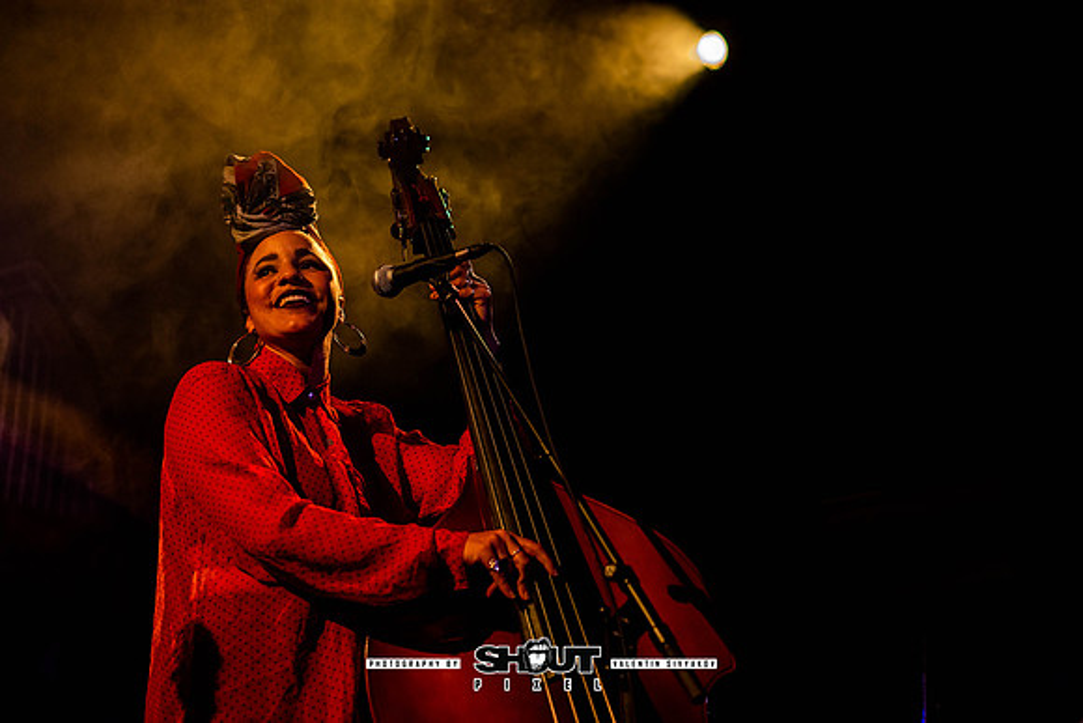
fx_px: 1504
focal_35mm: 50
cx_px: 542
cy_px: 362
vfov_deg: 27.0
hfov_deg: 39.6
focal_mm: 50
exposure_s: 1/200
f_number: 2.2
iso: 1250
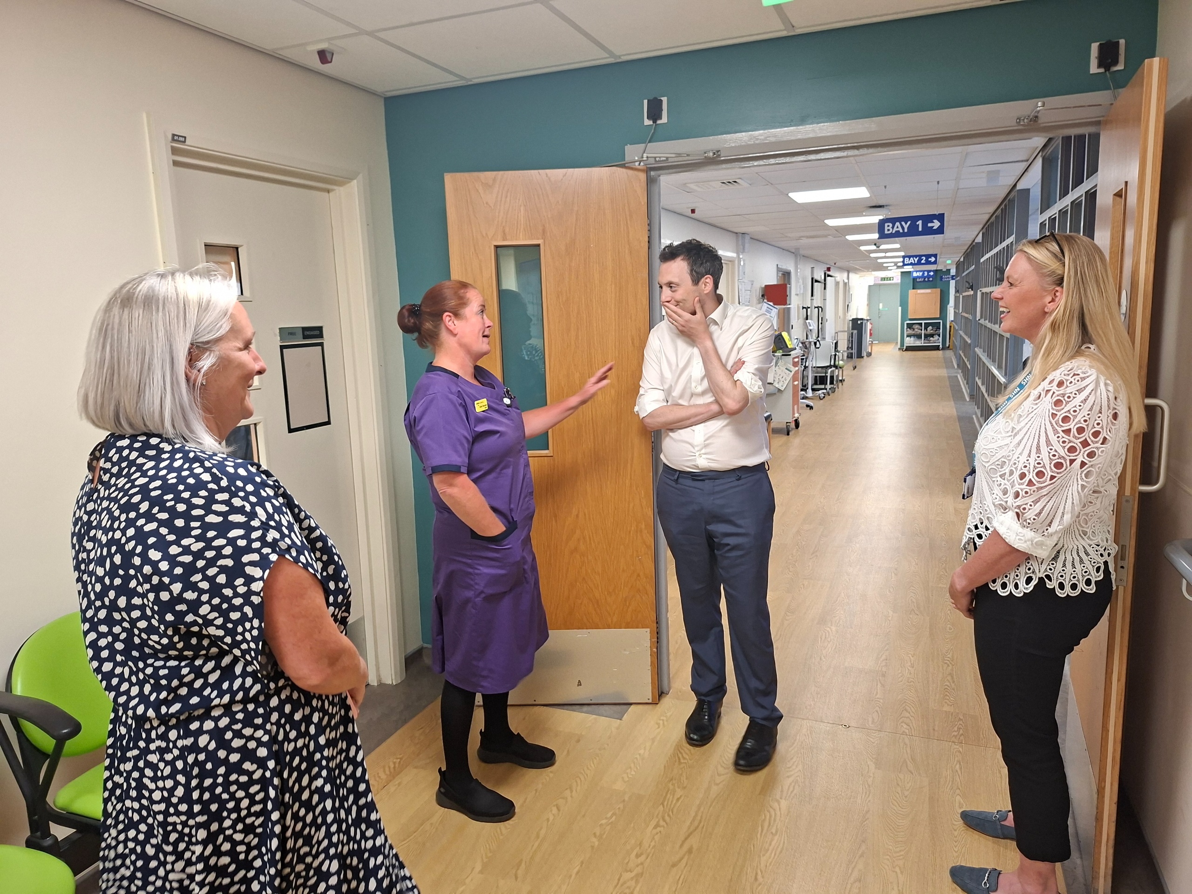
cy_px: 447
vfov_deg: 58.9
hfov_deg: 73.9
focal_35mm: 23
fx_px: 792
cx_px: 596
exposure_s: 1/50
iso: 160
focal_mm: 5.54
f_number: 1.8
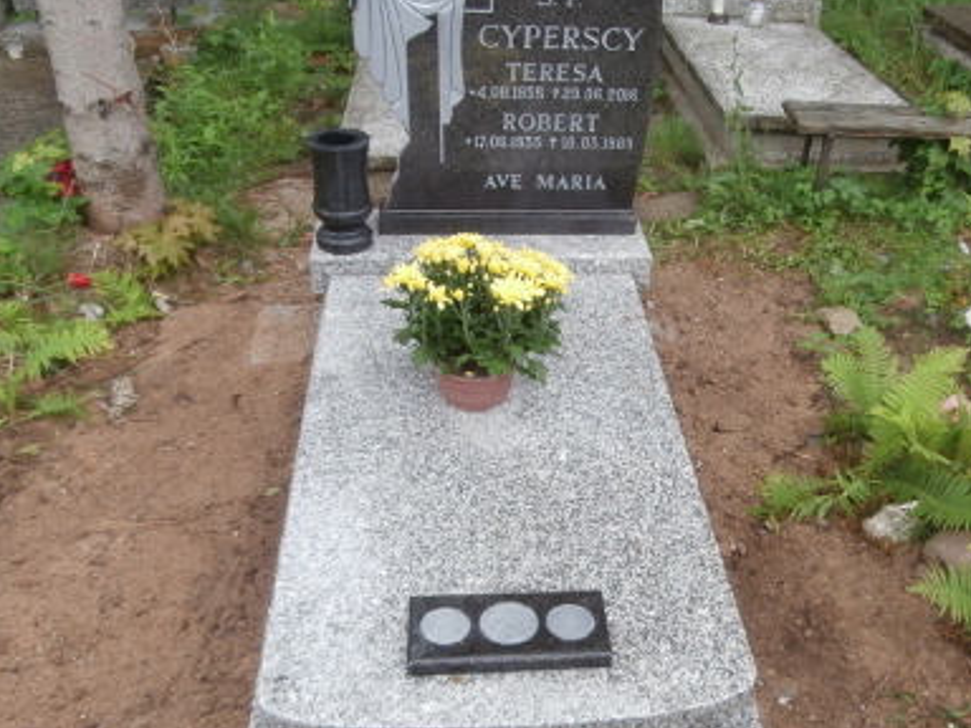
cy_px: 334
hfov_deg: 46.6
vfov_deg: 35.9
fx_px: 1122
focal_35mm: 40
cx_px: 561
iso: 100
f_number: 3
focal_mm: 4.2
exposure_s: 1/80
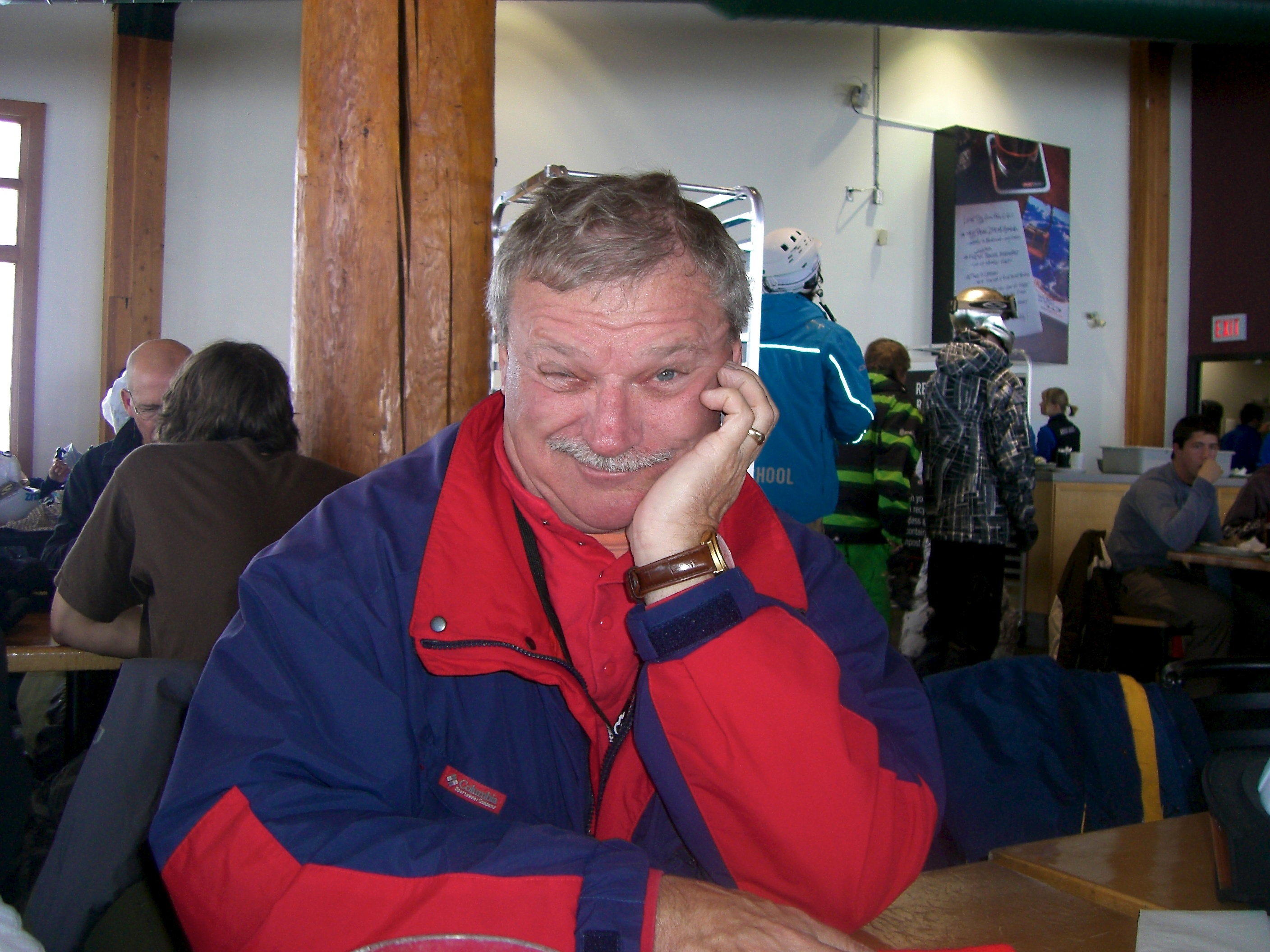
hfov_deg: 49.0
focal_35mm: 38
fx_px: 1394
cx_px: 635
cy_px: 476
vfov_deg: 37.7
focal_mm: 6.2
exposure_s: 1/60
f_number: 2.7
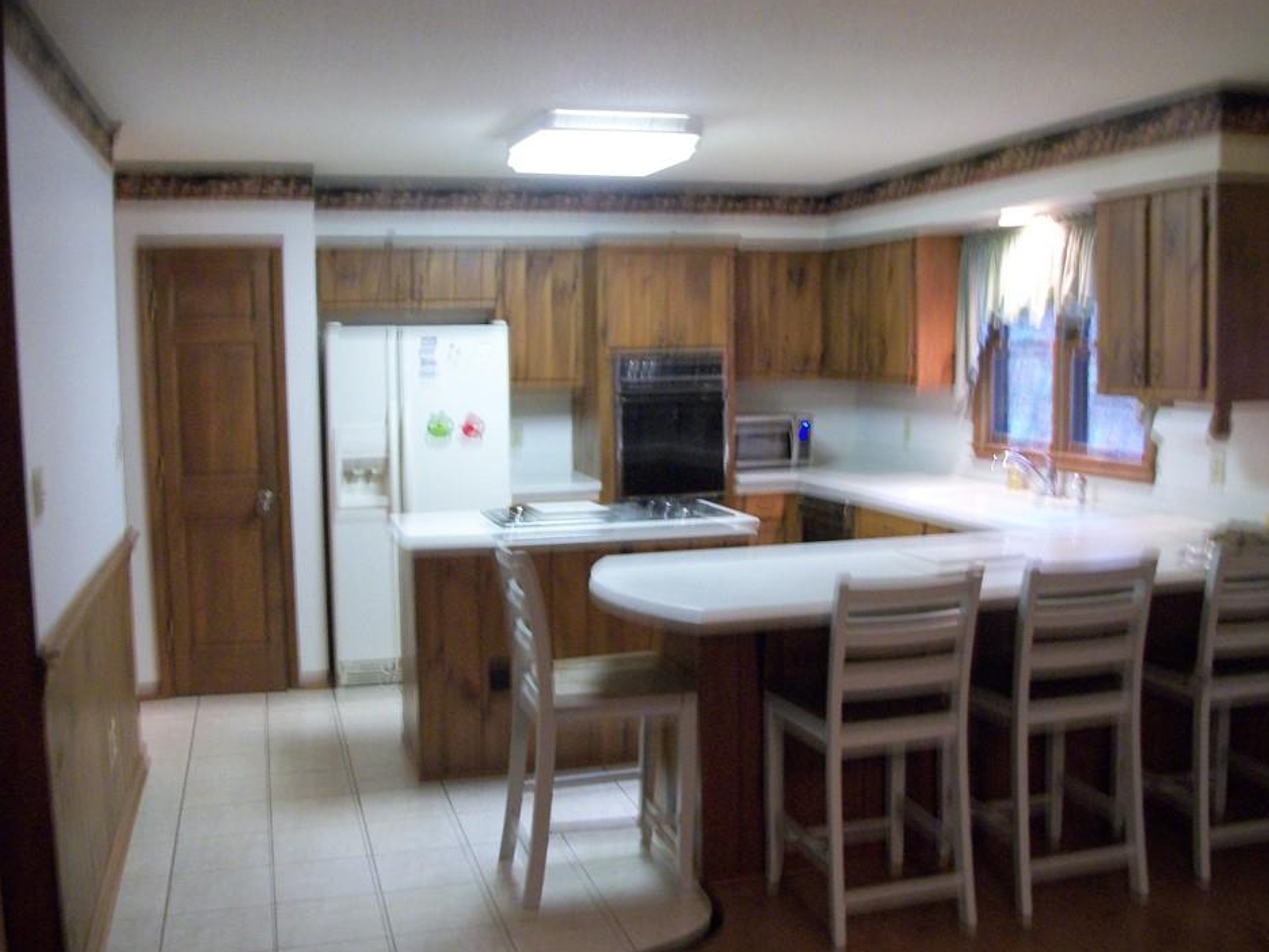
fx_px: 1283
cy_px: 506
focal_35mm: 35
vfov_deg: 40.7
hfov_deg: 52.6
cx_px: 653
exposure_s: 1/8
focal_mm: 5.7
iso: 250
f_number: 2.9
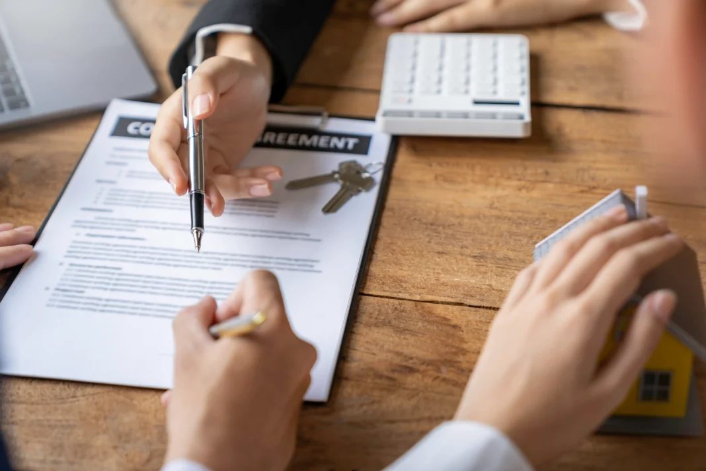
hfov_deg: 28.8
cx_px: 353
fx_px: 1373
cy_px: 236
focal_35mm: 70
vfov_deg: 19.5
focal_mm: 70
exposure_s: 1/200
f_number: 2.8
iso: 200
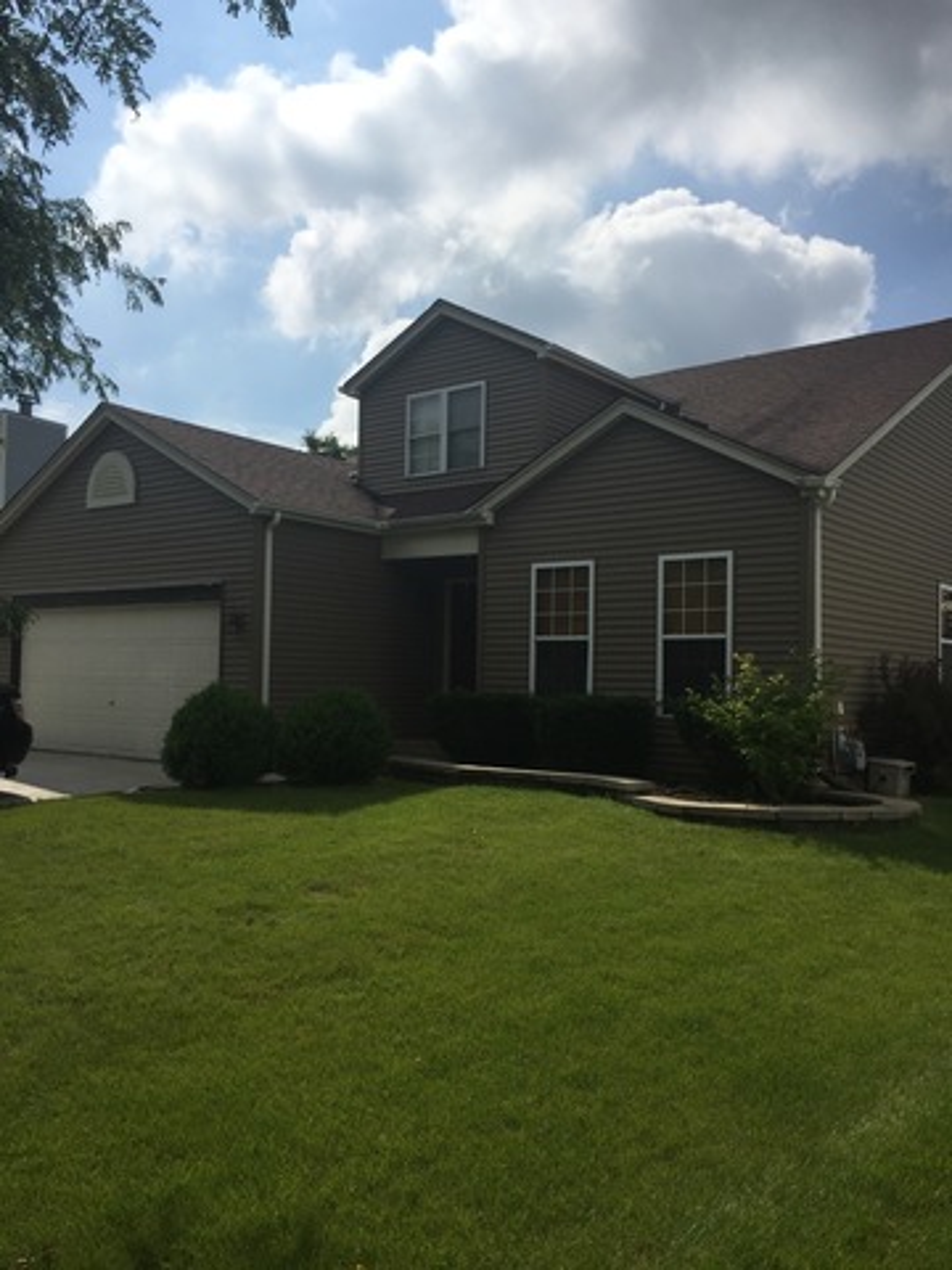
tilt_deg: +3.7
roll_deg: -0.3
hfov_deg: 48.2
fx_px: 1063
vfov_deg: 61.7
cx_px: 476
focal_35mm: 29
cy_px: 635
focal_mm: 4.15
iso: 32
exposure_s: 1/5650
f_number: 2.2
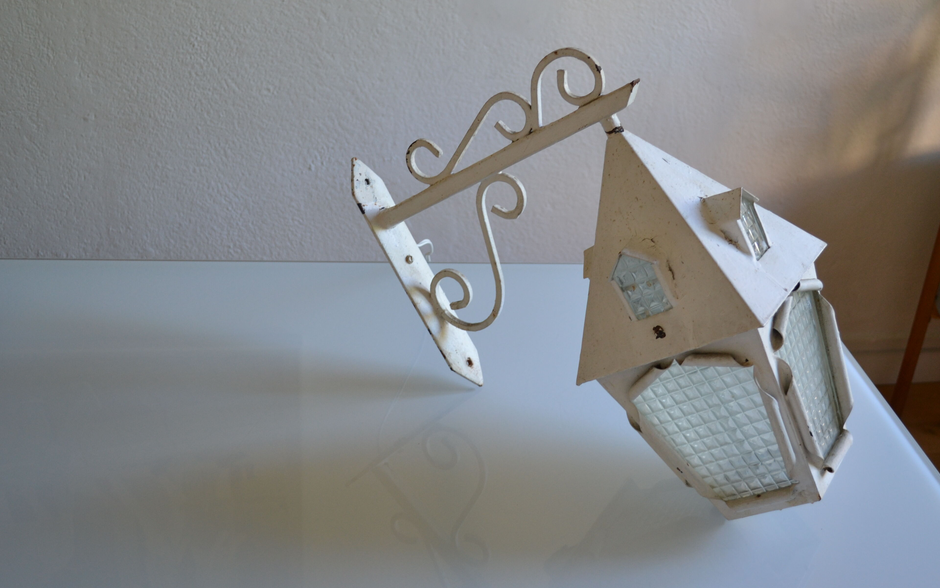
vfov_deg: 29.2
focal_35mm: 44
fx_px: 1127
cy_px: 258
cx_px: 540
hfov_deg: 45.1
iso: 400
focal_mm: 24
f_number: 4
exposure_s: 1/30
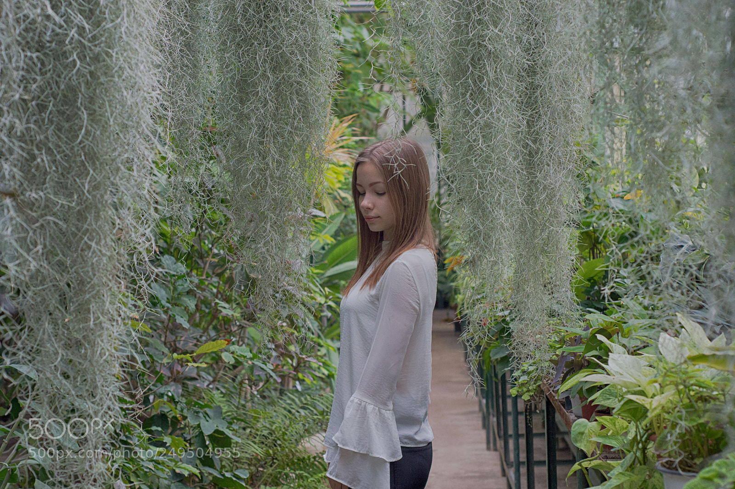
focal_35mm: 75
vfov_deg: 18.2
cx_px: 368
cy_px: 244
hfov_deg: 27.0
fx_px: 1530
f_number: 5
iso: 800
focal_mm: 50
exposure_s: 1/100
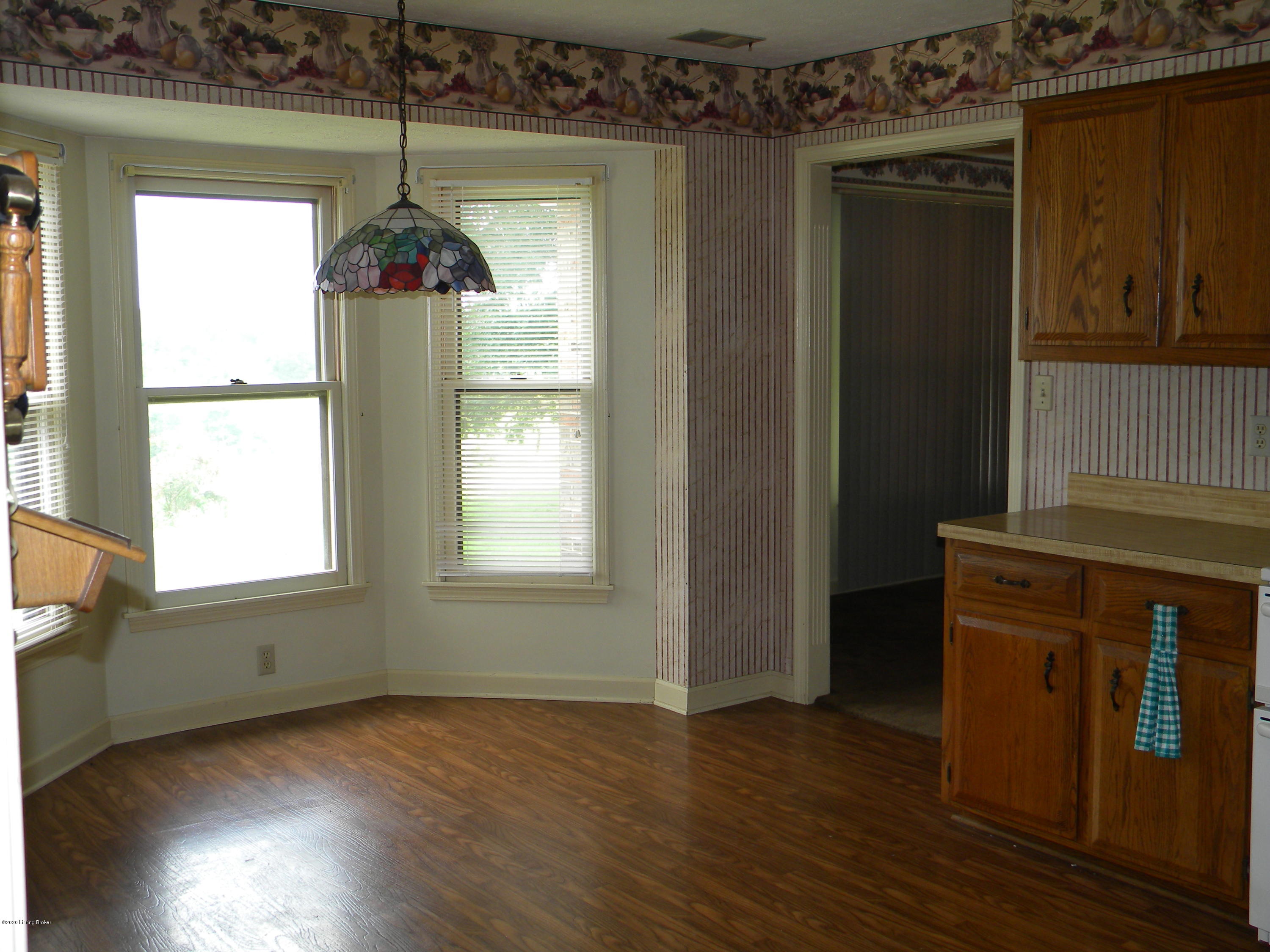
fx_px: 1321
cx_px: 635
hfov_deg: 51.4
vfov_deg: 39.7
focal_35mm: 36
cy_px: 476
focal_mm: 6.4
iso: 88
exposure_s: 1/48.2
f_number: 3.7
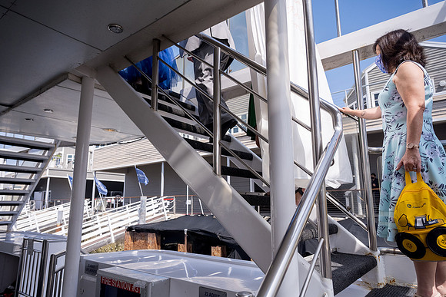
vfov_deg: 53.2
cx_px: 223
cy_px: 148
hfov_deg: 73.7
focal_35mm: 24
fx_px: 297
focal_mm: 24
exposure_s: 1/6400
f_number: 4.5
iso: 500
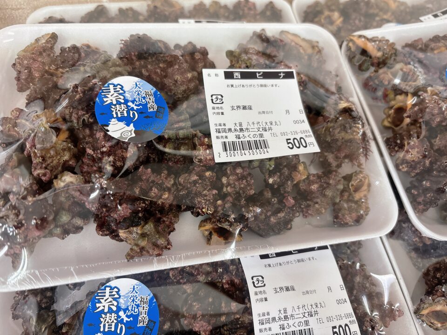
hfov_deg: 67.3
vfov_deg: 53.1
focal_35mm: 26
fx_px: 336
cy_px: 168
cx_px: 224
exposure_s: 1/60
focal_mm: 5.96
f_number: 1.6
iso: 160
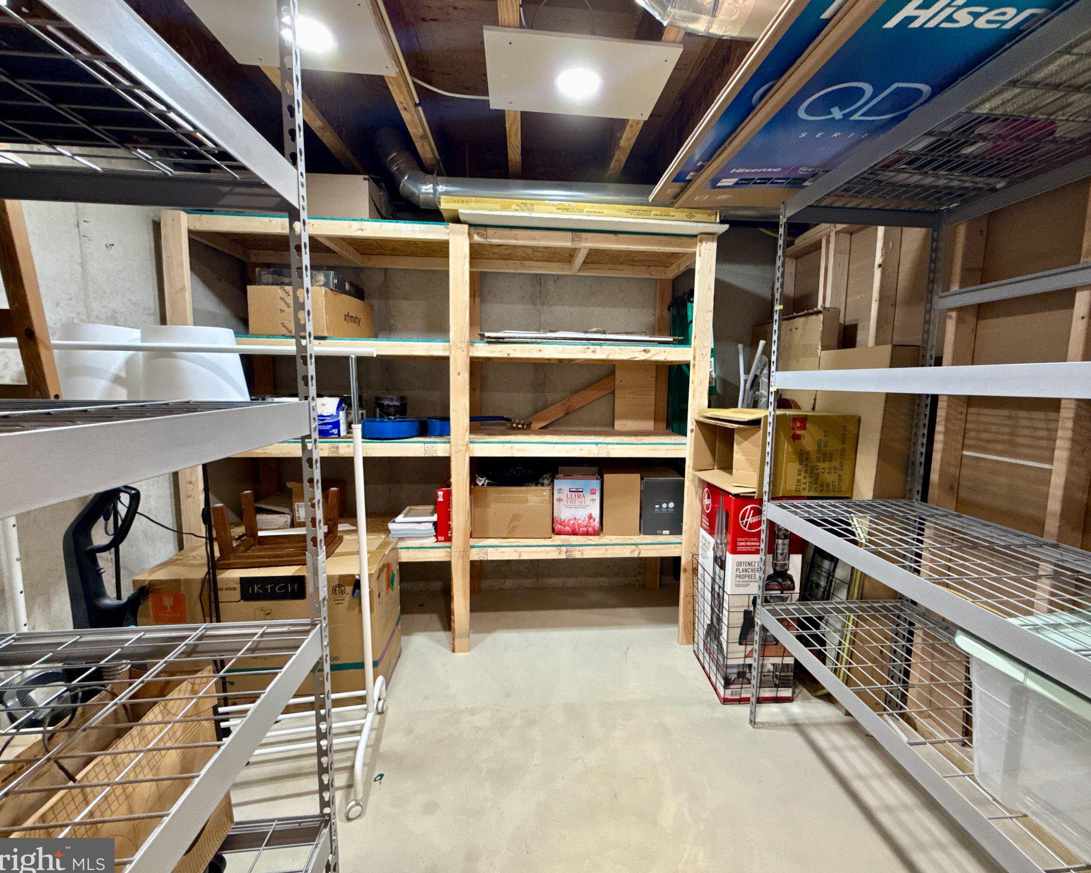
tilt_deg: -6.6
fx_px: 484
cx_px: 567
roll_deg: +0.1
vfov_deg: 84.0
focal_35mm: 15
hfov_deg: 96.7
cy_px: 437
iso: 500
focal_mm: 2.22
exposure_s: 1/60
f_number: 2.2
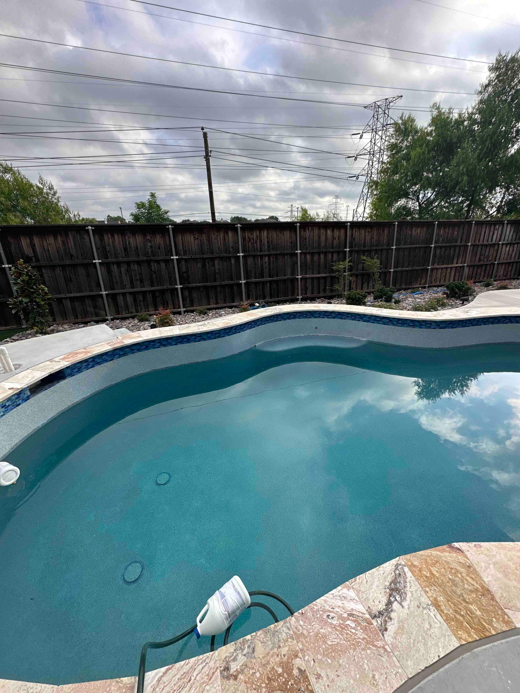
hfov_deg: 85.7
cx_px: 260
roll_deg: +0.9
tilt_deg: -21.7
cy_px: 346
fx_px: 280
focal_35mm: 14
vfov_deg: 102.1
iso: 40
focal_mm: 2.22
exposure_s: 1/556
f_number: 2.2
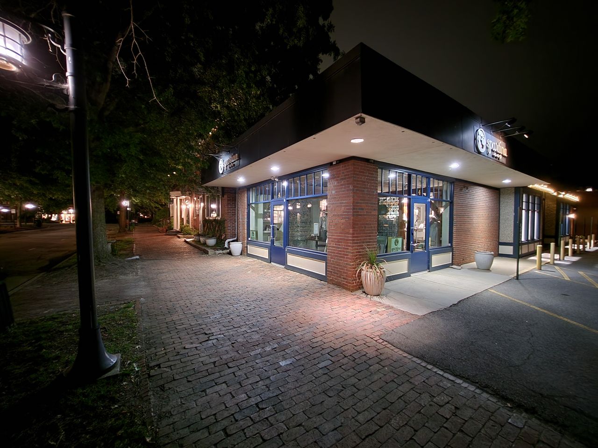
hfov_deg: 106.2
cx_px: 299
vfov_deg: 89.9
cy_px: 224
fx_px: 225
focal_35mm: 13
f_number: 2.2
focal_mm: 1.7
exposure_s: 1/4
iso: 320
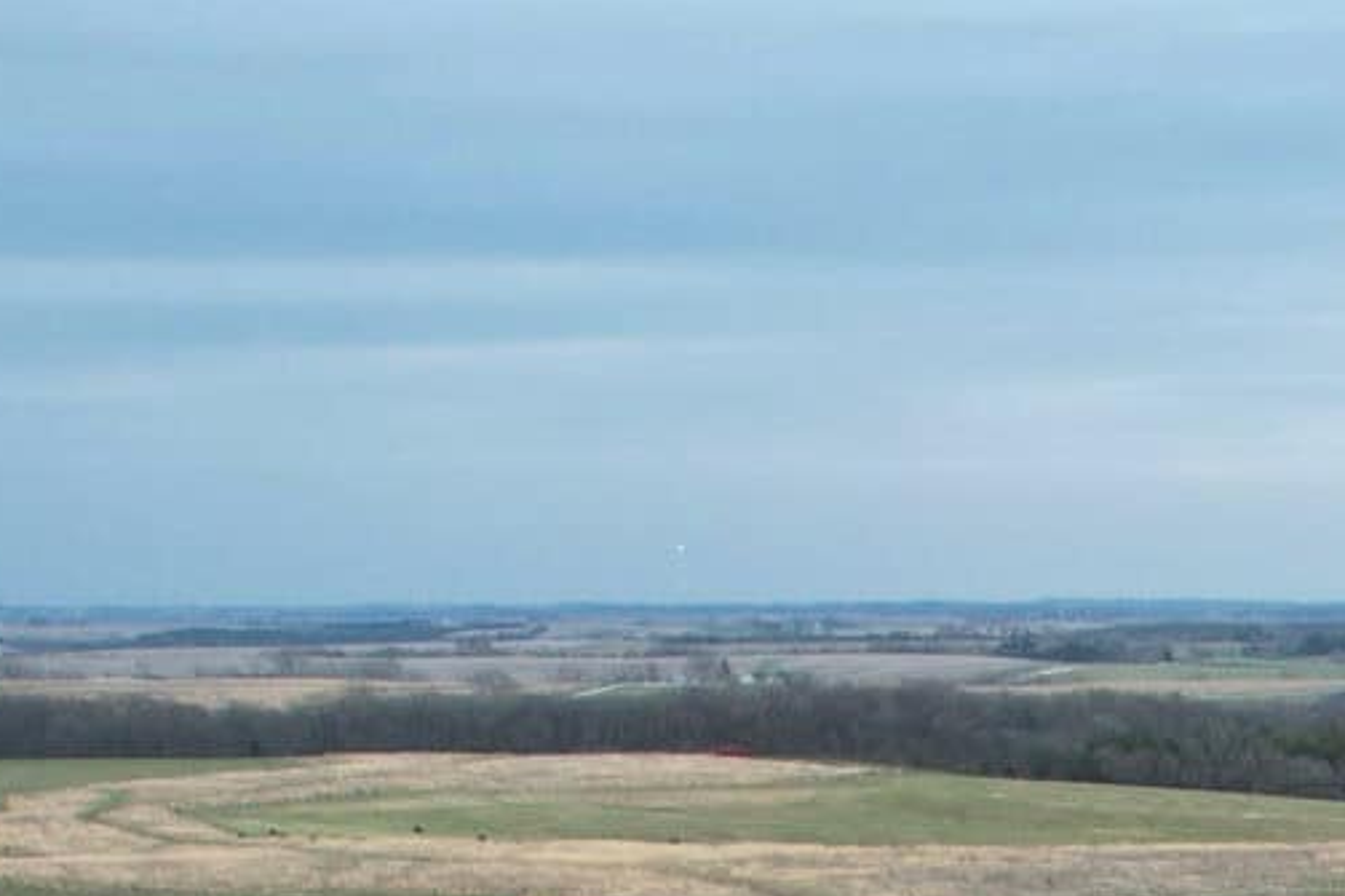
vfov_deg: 10.3
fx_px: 4183
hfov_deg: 16.6
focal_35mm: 112
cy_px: 2272
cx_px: 2013
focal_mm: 8.4
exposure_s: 1/400
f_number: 2.8
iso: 100
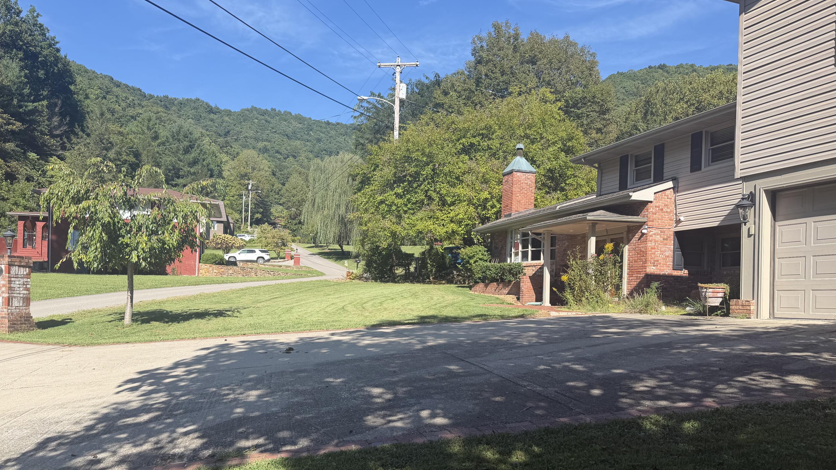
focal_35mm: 28
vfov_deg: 41.2
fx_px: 621
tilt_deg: +0.5
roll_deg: -1.7
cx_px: 389
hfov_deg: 67.8
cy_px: 298
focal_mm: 6.76
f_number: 1.78
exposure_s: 1/2169
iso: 80
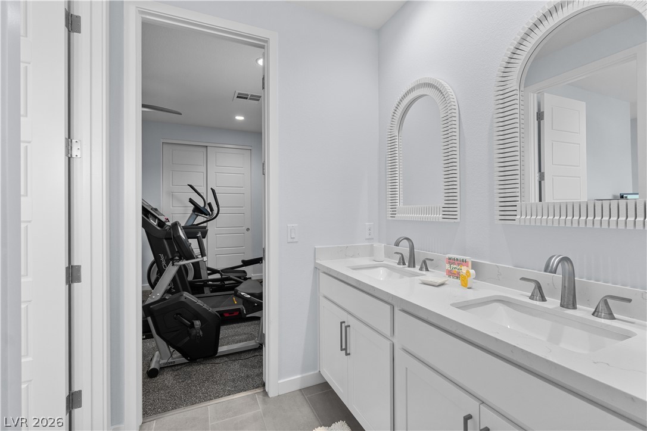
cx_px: 324
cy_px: 216
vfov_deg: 77.3
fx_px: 270
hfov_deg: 100.4
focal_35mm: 15
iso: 400
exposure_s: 1/6
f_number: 8
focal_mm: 10
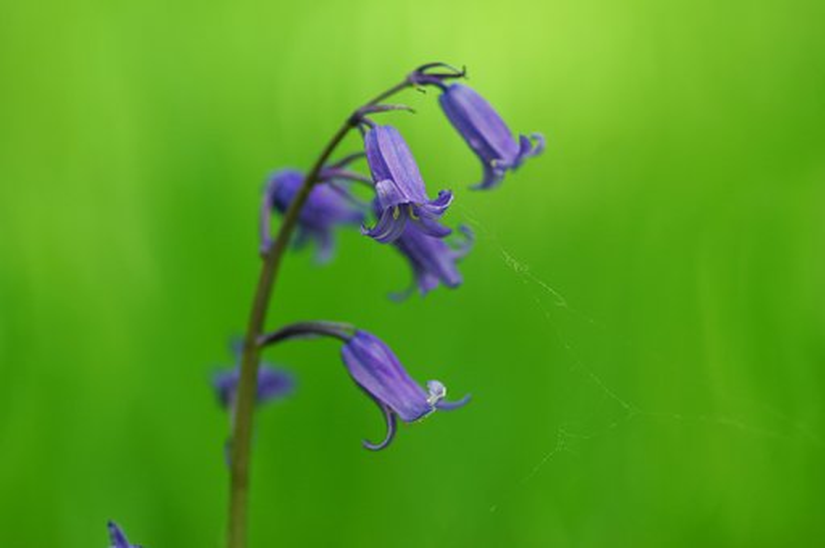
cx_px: 412
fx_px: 4635
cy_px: 274
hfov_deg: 10.2
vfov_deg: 6.8
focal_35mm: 202
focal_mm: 135
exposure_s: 1/250
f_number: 2.2
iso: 250
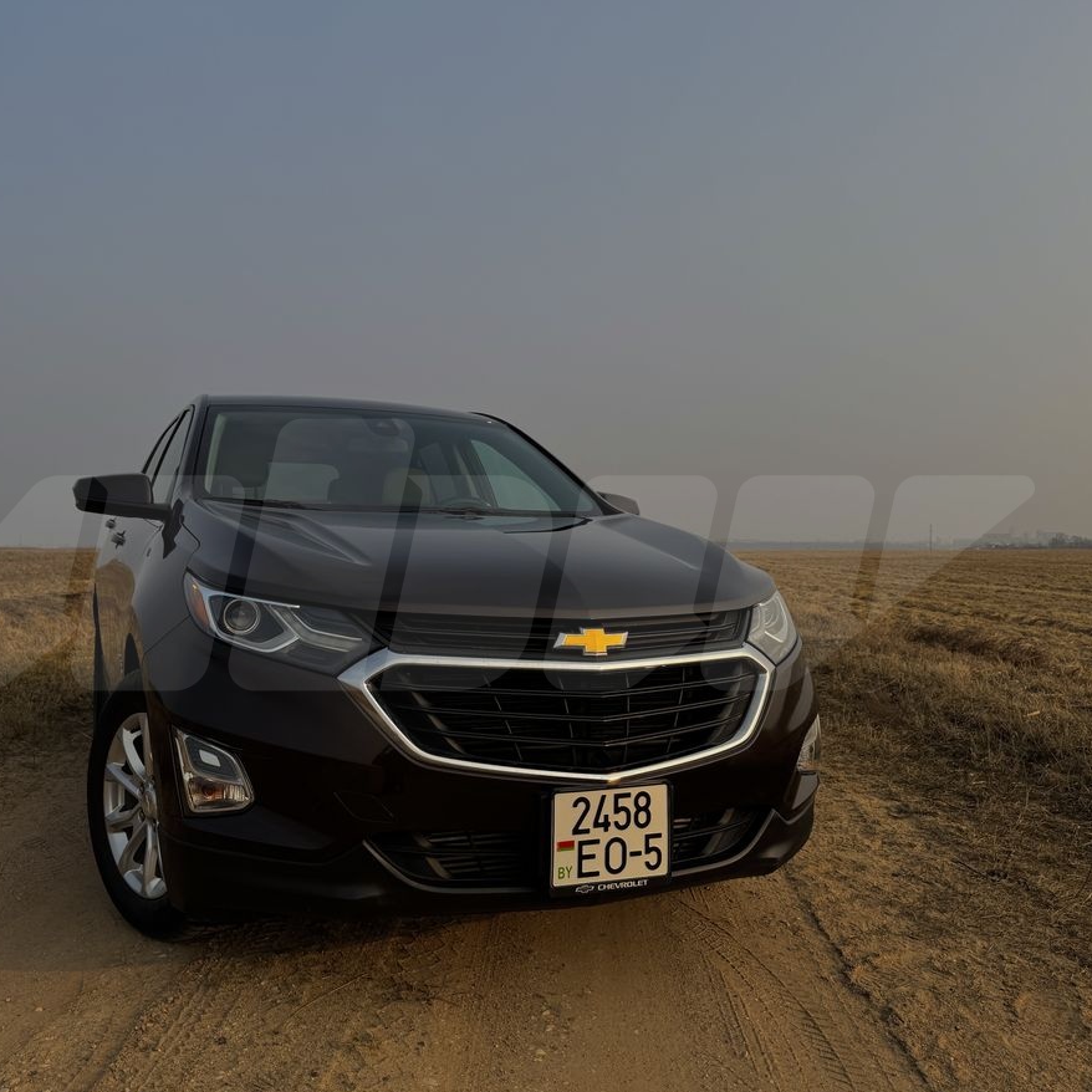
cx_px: 451
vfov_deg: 55.6
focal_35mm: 29
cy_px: 556
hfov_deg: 55.3
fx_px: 1035
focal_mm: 6.76
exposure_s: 1/5348
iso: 80
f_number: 1.78
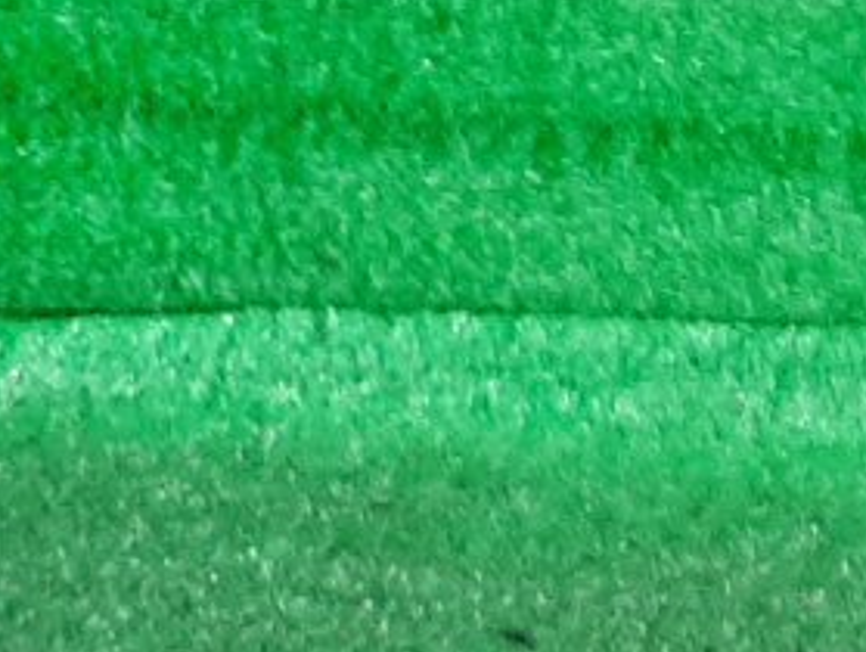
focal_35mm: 134
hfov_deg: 11.9
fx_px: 3357
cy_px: 1363
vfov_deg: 10.1
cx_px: -1201
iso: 155
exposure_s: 1/50
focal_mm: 3.93
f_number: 1.7
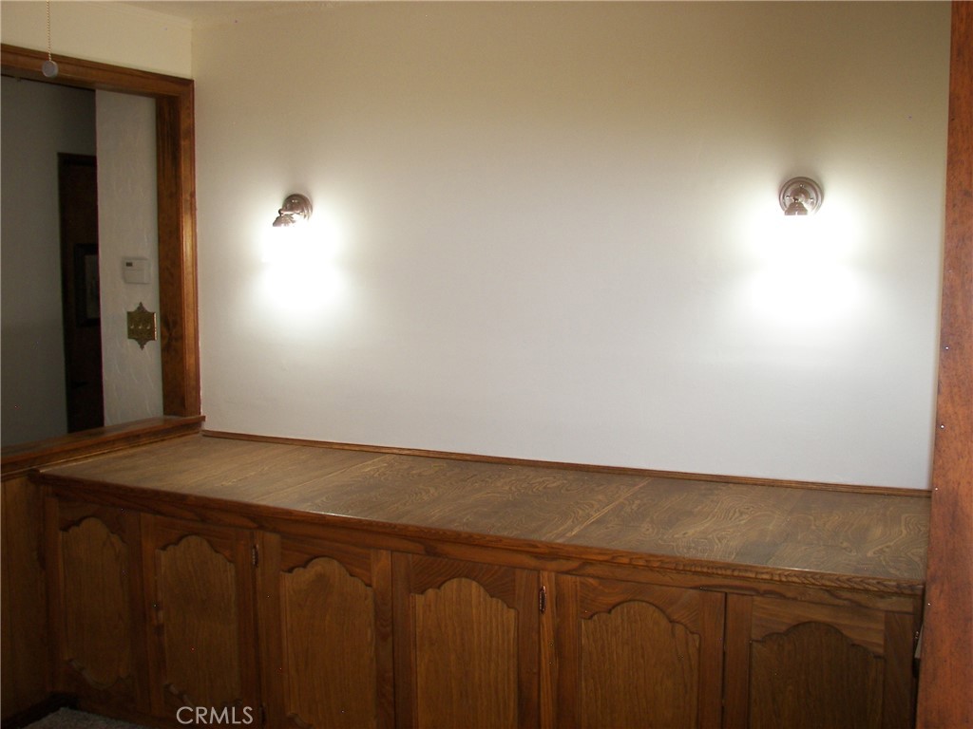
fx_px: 1012
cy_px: 364
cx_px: 486
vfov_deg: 39.7
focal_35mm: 36
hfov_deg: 51.4
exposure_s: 1/30
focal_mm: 6
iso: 80
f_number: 2.8
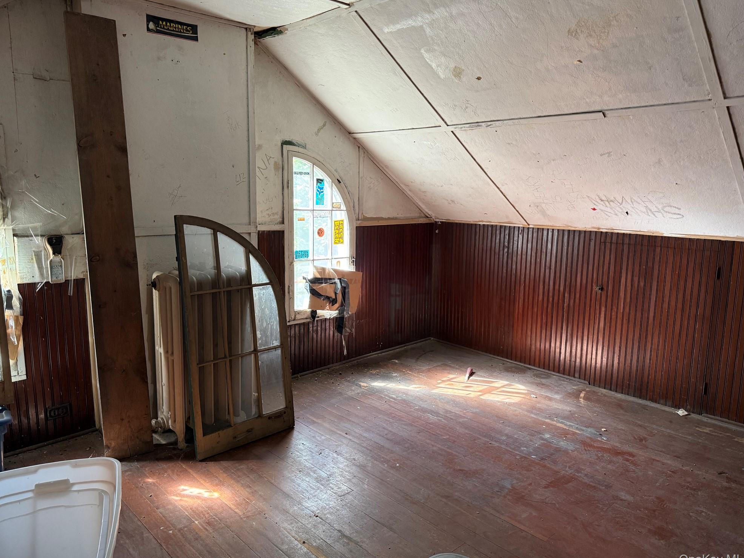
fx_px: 537
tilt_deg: -8.0
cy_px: 278
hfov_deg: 69.4
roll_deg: -0.7
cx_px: 369
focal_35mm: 25
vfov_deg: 54.9
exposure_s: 1/60
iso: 250
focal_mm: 6.76
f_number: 1.78
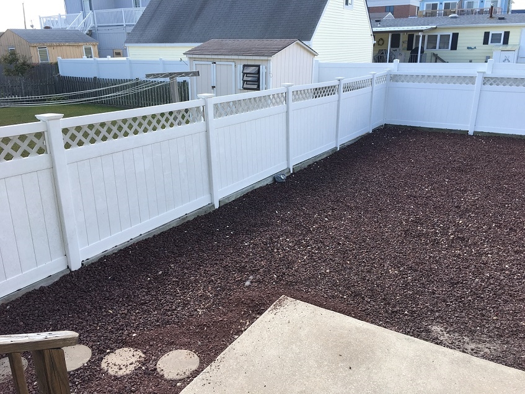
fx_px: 440
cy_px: 197
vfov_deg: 48.3
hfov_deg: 61.6
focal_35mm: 29
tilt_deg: -18.1
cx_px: 262
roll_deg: +1.5
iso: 25
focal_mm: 4.15
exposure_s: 1/386
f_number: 2.2
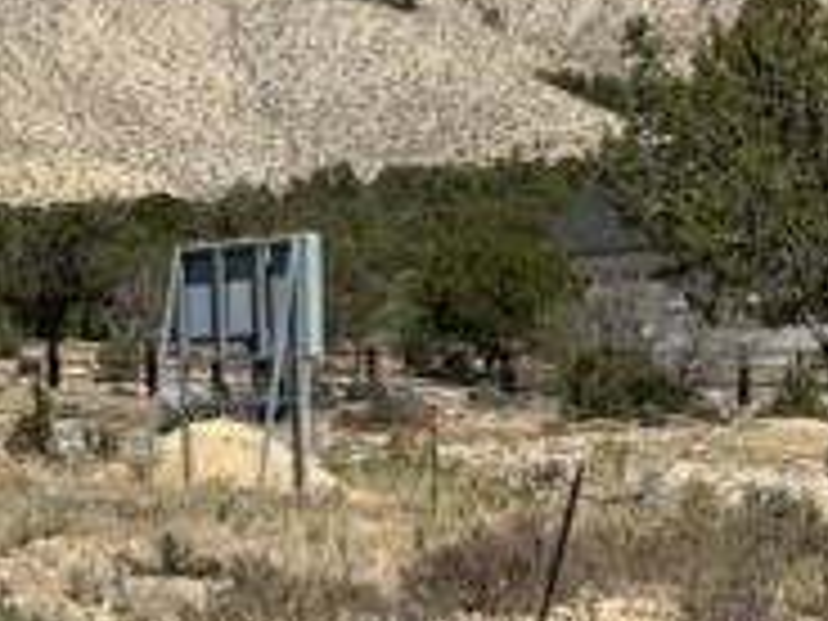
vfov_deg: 10.2
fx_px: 3468
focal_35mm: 145
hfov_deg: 13.0
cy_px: 436
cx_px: -369
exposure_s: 1/6494
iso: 50
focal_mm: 5.1
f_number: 1.6
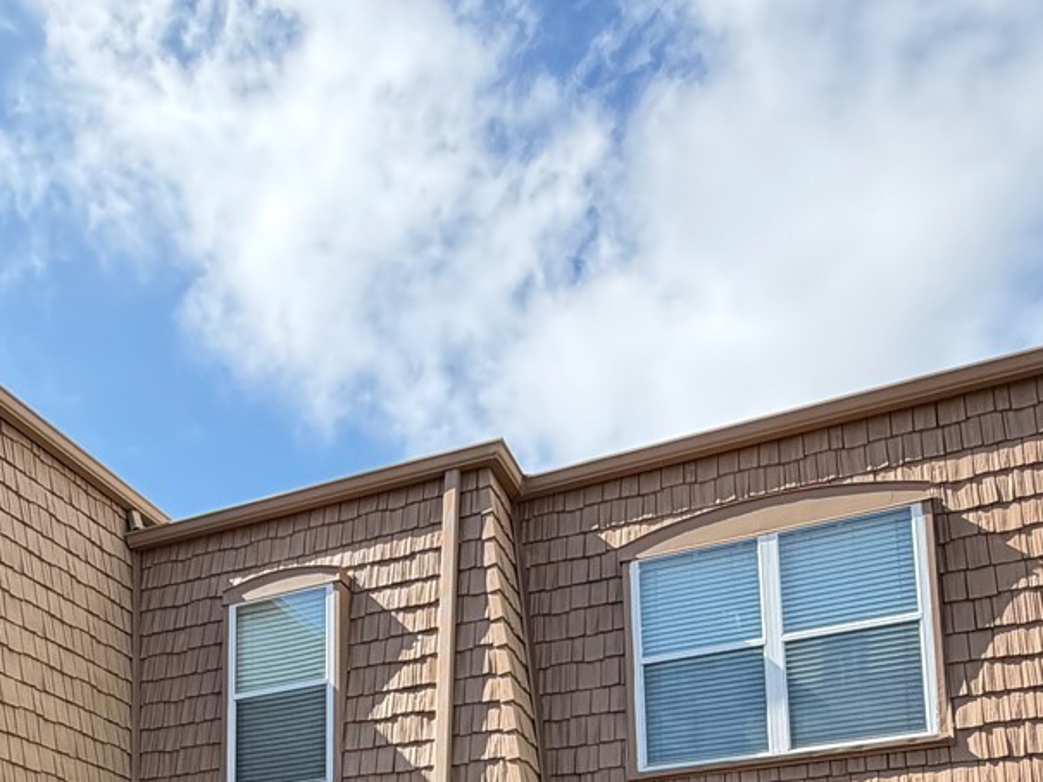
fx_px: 1115
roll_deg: -0.3
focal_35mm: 37
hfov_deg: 49.2
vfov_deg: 32.3
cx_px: 338
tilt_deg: +7.0
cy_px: 928
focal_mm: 2.22
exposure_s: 1/419
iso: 64
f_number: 2.2
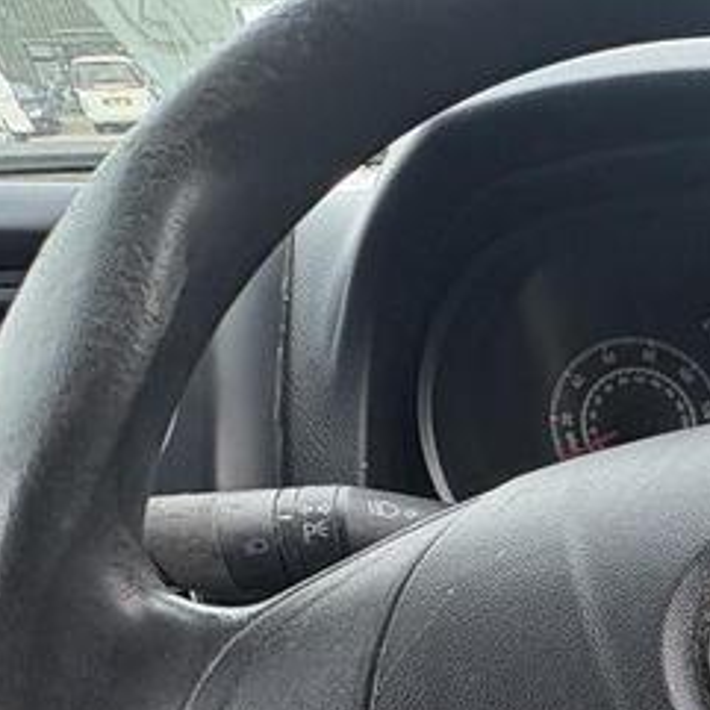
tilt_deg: -30.9
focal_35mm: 46
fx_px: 1067
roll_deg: +4.1
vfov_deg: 33.0
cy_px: 748
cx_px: 1013
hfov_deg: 27.6
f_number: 2.2
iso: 80
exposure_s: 1/140
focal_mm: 2.22
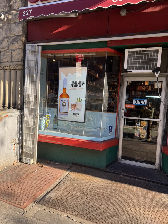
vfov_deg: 71.6
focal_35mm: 24
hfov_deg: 56.8
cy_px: 112
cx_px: 84
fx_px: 155
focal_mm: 6.76
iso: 80
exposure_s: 1/685
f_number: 1.78
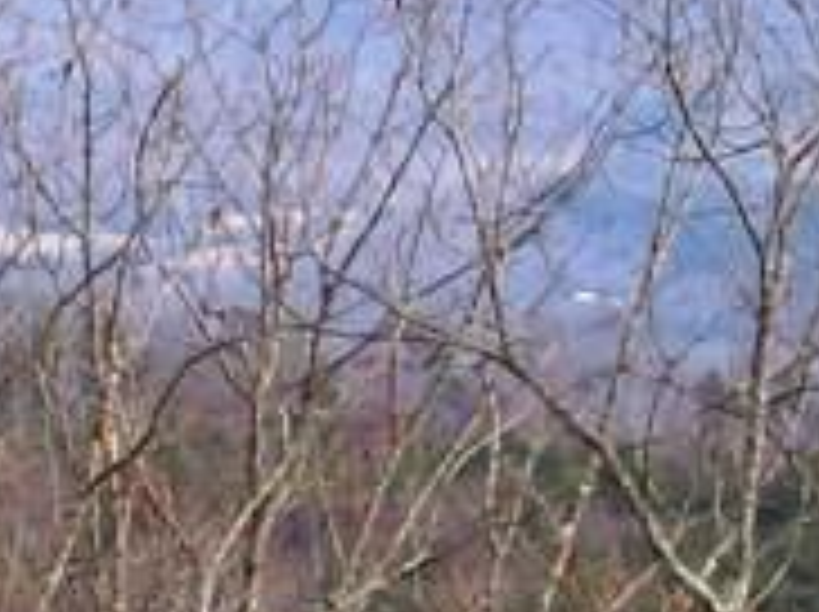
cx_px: 418
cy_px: 281
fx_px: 9971
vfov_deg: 3.5
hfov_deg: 4.7
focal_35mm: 422
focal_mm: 18
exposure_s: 1/132
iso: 80
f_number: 4.8
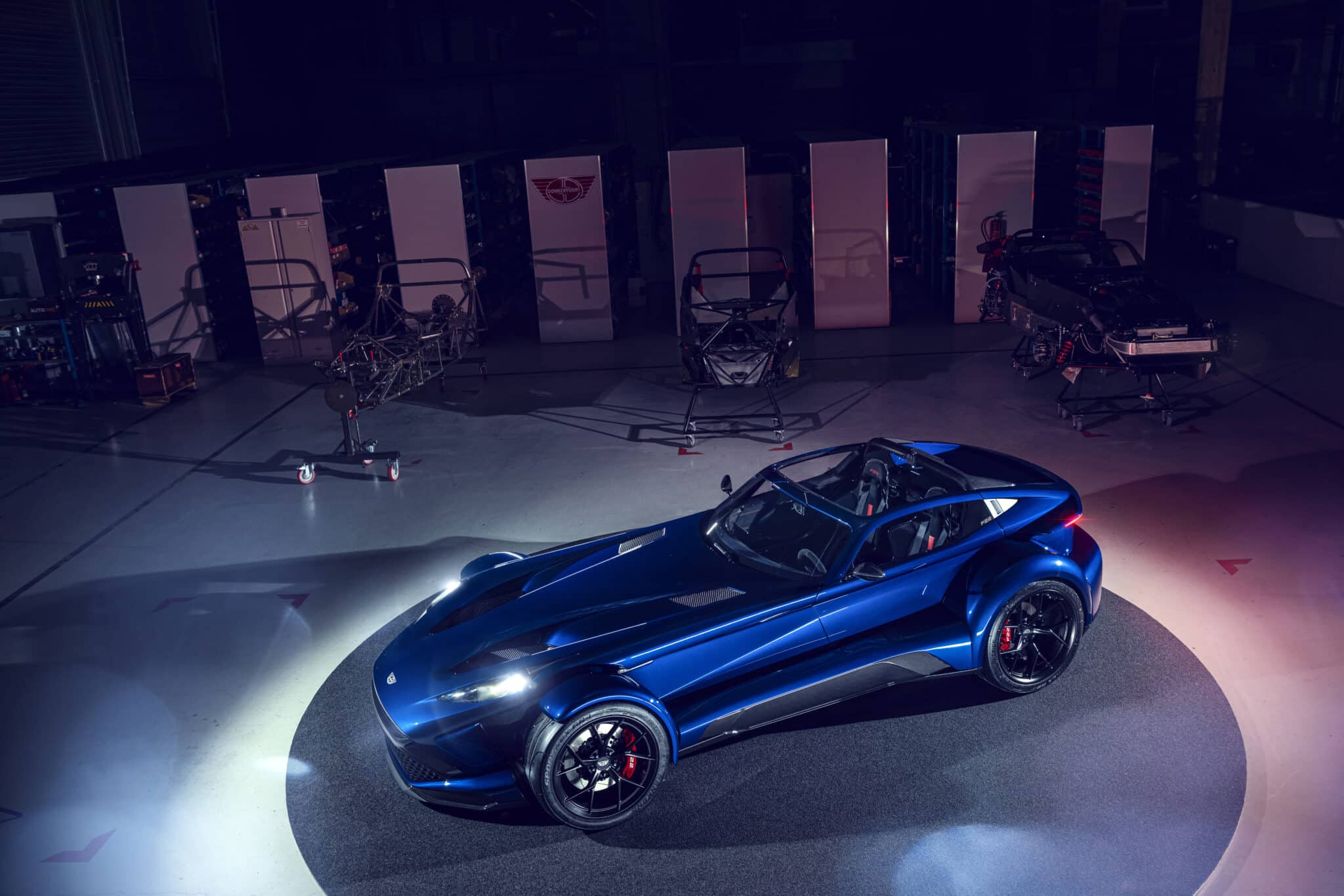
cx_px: 672
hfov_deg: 61.9
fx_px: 1120
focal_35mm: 30
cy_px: 448
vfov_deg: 43.6
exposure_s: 1/4
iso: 800
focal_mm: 30
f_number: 6.3
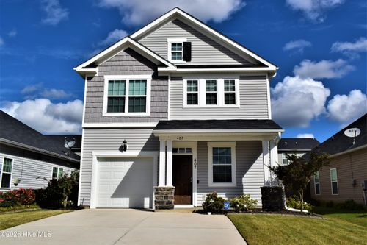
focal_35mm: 30
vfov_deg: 43.6
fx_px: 306
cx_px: 184
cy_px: 122
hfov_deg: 61.9
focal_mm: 20
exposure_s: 1/800
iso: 200
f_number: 13
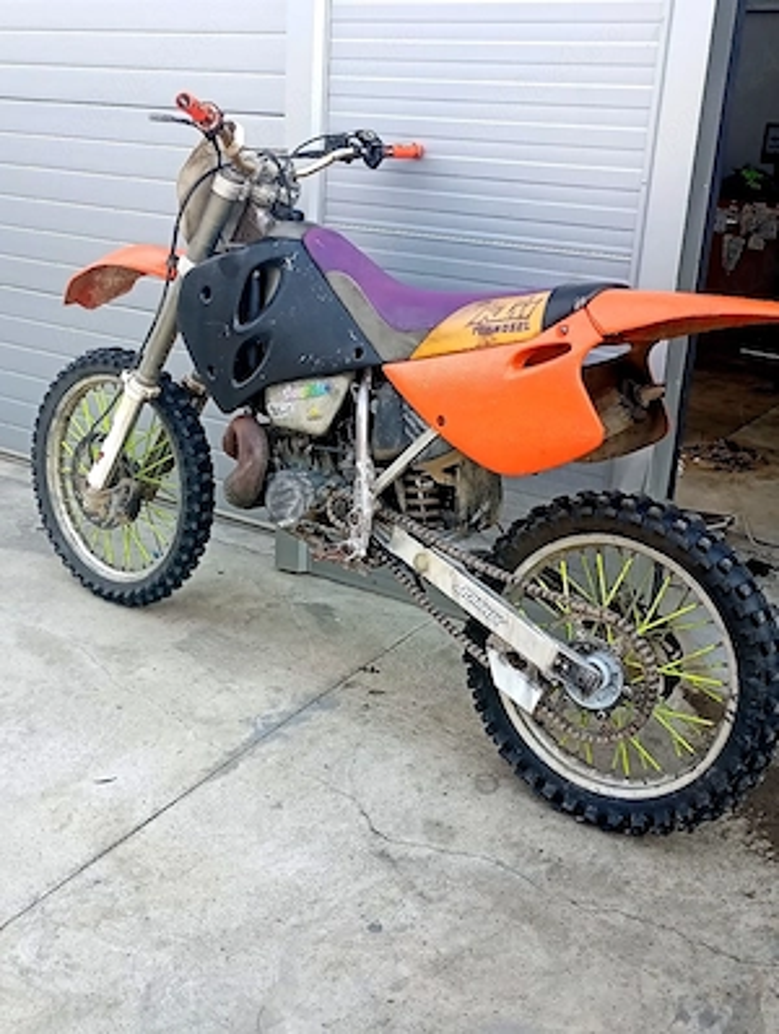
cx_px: 390
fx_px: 1166
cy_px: 517
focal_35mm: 39
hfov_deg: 36.9
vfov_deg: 47.8
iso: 52
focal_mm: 3.84
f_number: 1.8
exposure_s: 1/270
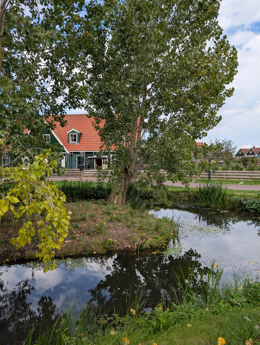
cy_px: 172
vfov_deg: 71.5
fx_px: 240
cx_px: 130
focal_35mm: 24
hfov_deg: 56.9
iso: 22
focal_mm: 6.9
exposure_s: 1/670
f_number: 1.68
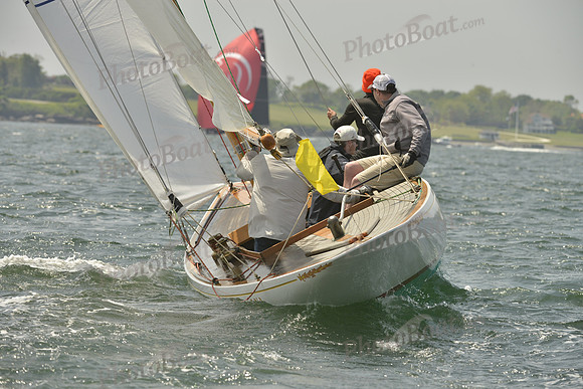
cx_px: 292
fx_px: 3239
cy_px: 194
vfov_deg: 6.9
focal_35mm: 200
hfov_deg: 10.3
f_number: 8
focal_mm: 200
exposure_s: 1/1000
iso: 280
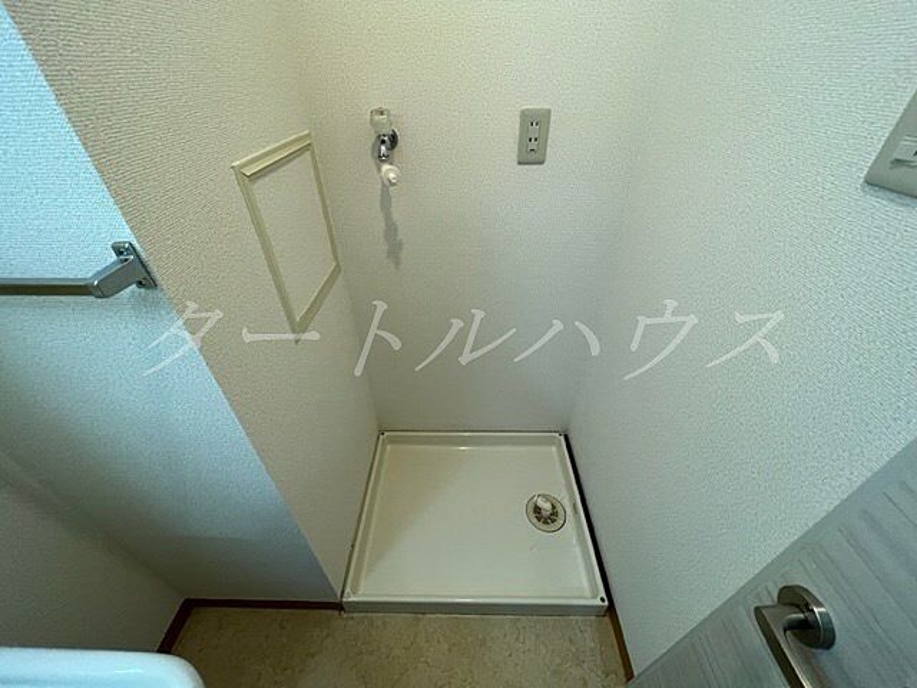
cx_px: 458
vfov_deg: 89.9
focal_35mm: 13
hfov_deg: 106.2
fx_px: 344
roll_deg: +1.3
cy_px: 344
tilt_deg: -37.5
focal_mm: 1.57
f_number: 1.8
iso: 160
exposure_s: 1/60
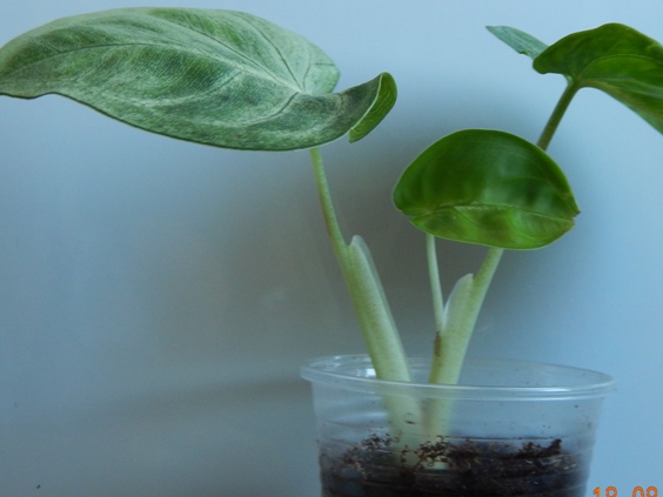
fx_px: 1379
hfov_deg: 27.0
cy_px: 209
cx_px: 404
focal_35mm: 72
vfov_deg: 20.4
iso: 180
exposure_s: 1/30
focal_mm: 8.6
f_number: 3.7
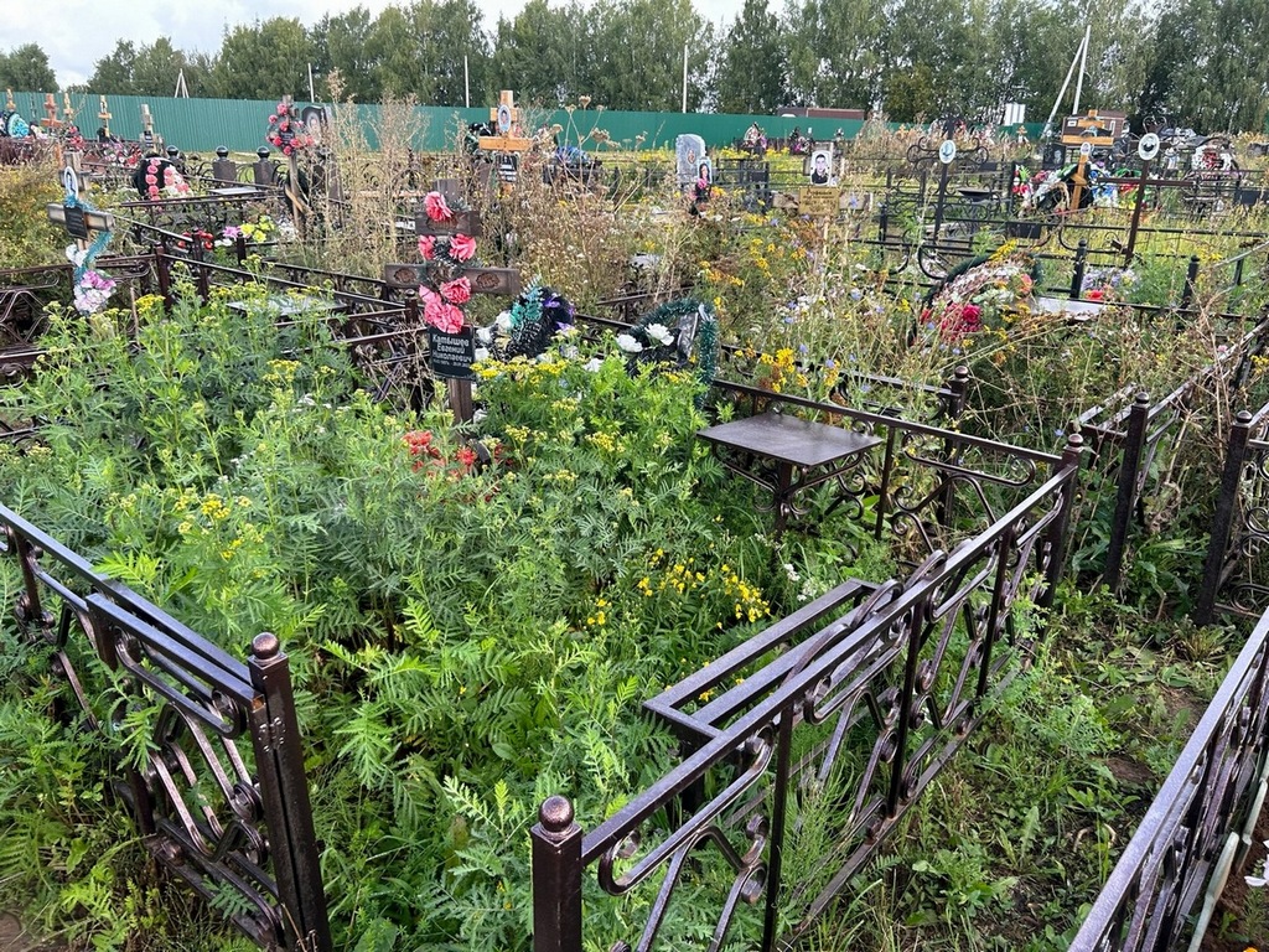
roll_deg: -3.3
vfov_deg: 53.1
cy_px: 476
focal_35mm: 26
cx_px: 634
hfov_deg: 67.3
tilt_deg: -18.6
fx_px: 953
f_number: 1.5
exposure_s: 1/572
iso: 50
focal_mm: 5.7
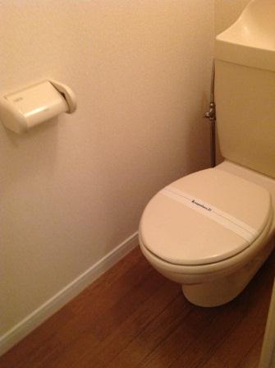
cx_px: 138
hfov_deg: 40.6
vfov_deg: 52.7
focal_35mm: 35
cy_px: 184
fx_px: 371
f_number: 2.4
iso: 320
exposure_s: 1/17
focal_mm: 4.28
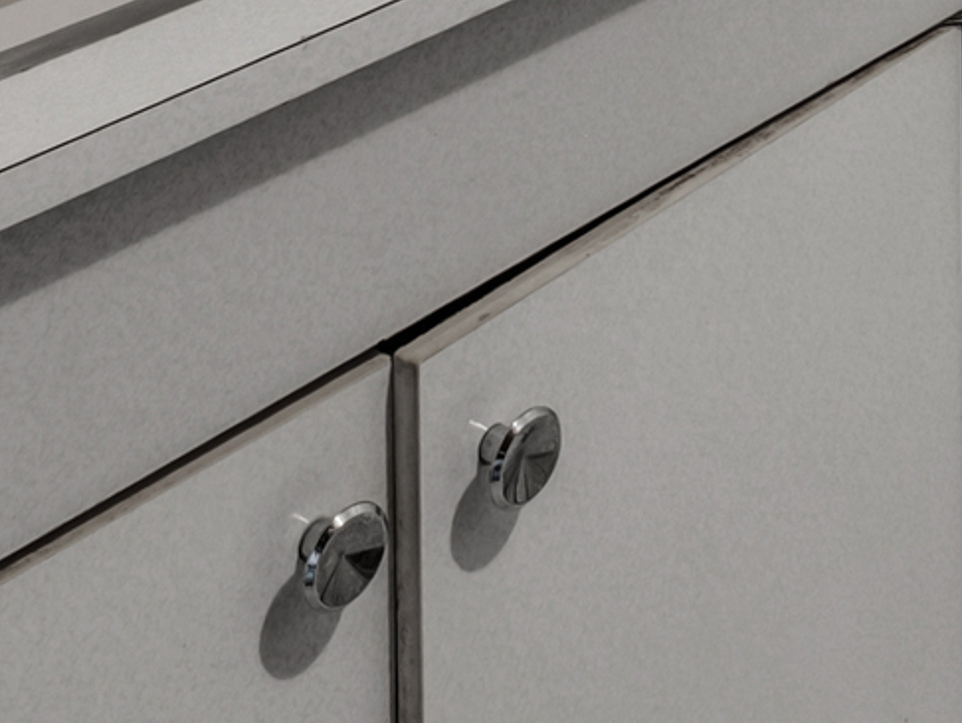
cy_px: -1078
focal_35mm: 85
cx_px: 1253
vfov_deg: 12.8
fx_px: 2363
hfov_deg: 20.9
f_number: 7.1
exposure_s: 1/6
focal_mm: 14
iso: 320
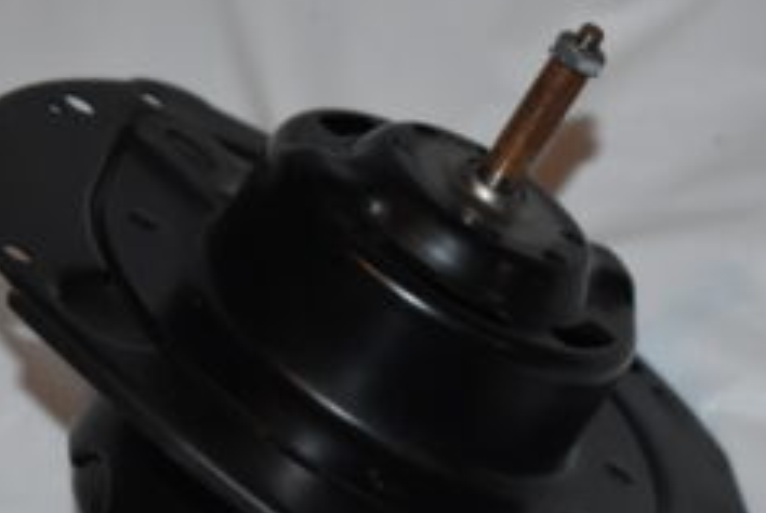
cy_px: 362
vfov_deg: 9.7
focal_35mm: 142
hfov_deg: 14.4
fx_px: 3025
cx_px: 380
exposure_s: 1/60
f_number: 5.6
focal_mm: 52
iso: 800
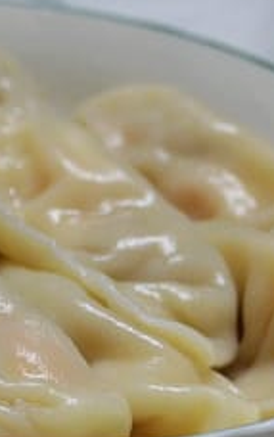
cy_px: 188
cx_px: 51
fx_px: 1769
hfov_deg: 8.8
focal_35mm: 148
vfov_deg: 14.1
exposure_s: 1/50
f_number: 5
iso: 1250
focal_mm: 35
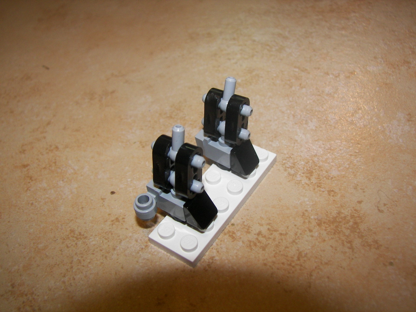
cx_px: 208
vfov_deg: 39.7
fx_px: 433
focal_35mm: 36
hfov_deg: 51.4
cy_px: 156
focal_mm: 6
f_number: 2.8
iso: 100
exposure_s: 1/30
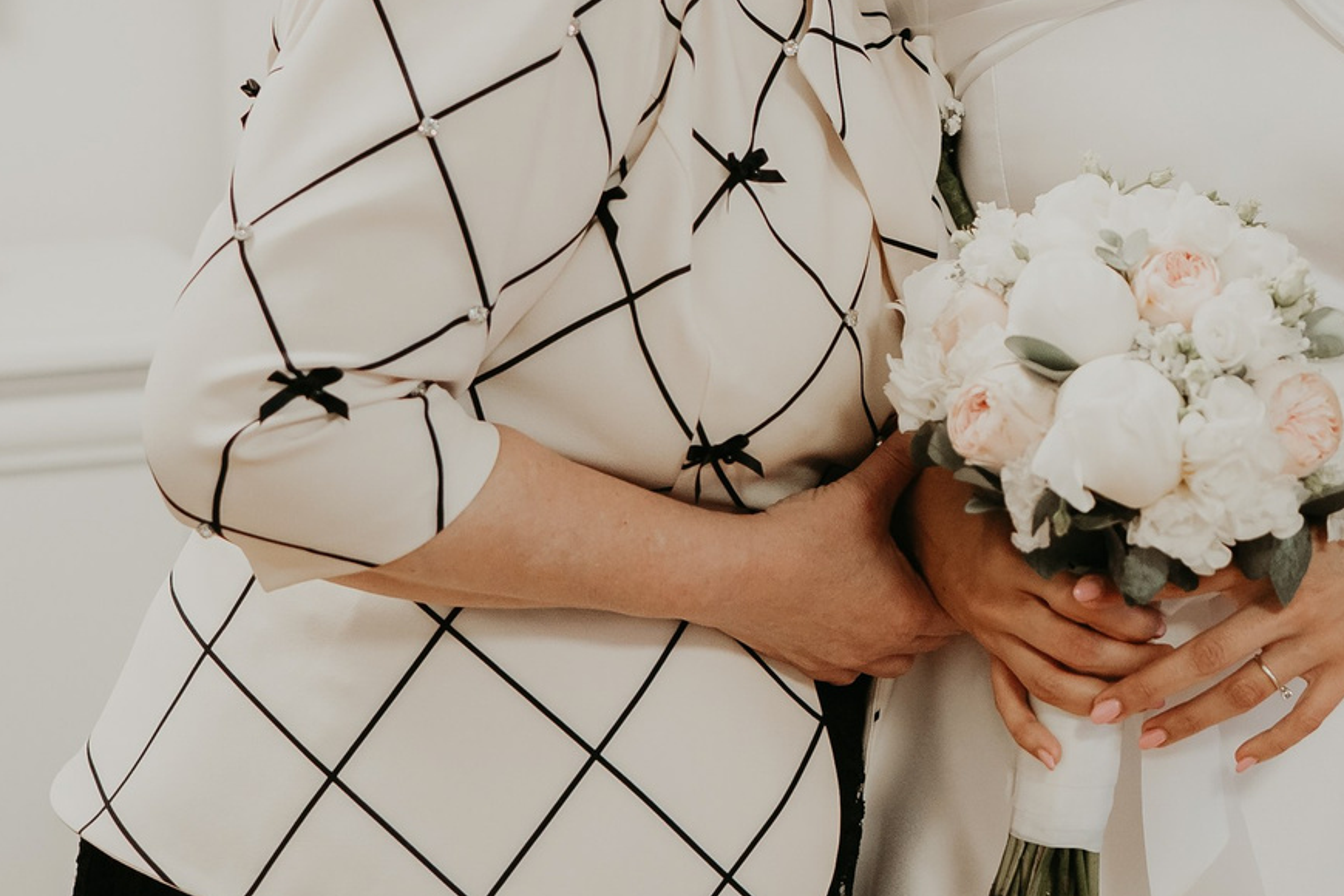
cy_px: 1
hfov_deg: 19.3
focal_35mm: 103
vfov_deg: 13.1
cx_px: 1324
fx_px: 3845
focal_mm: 35
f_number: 2
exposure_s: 1/160
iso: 800
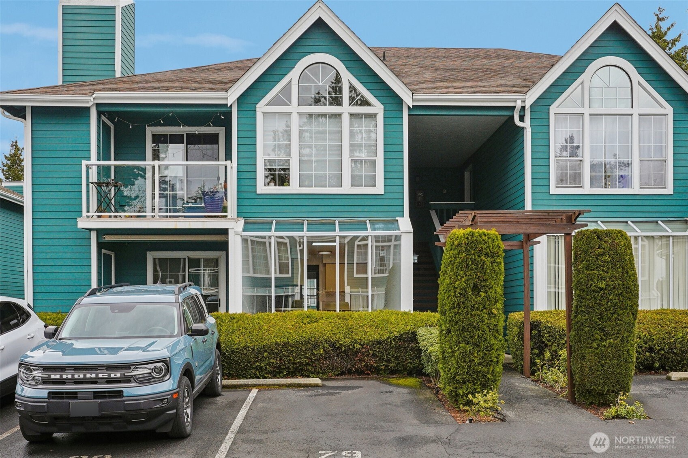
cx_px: 344
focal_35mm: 36
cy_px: 229
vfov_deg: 36.9
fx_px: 688
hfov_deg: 53.1
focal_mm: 24
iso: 400
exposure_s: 1/125
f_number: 8
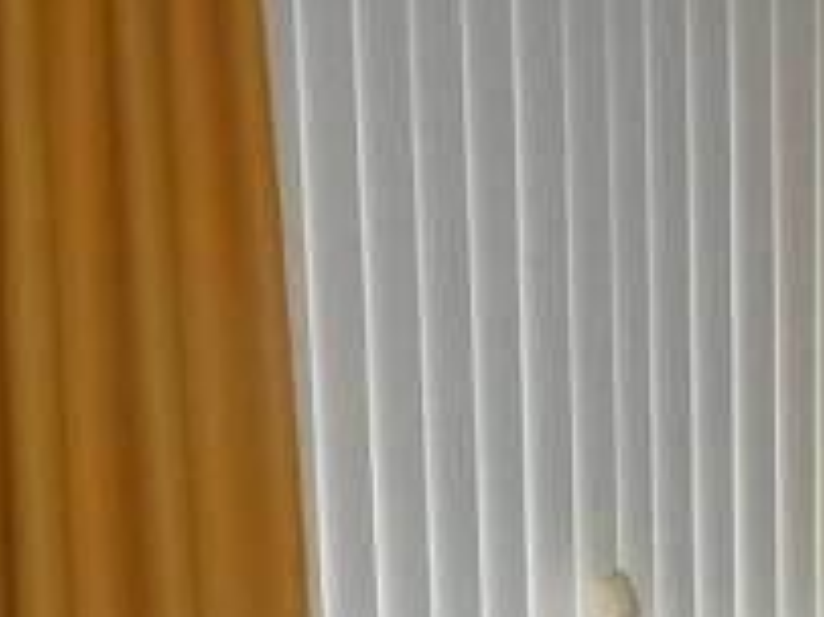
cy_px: 901
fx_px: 2403
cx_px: 934
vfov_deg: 13.8
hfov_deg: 18.6
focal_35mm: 101
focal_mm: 3.6
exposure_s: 1/125
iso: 160
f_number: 2.8
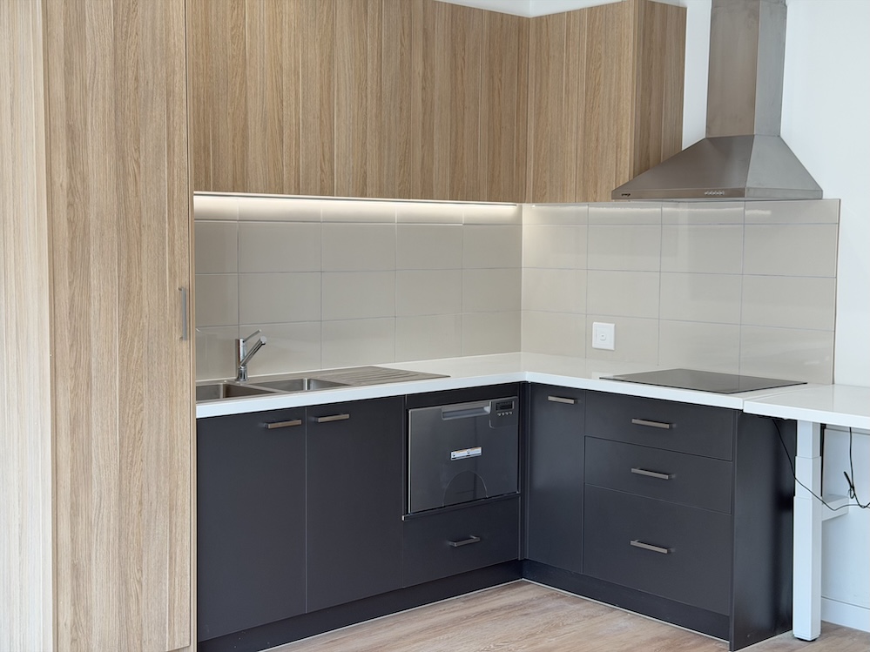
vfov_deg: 30.3
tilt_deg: -4.9
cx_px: 435
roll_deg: -0.1
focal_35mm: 48
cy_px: 326
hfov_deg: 39.7
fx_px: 1206
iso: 100
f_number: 1.78
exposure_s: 1/100
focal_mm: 6.76
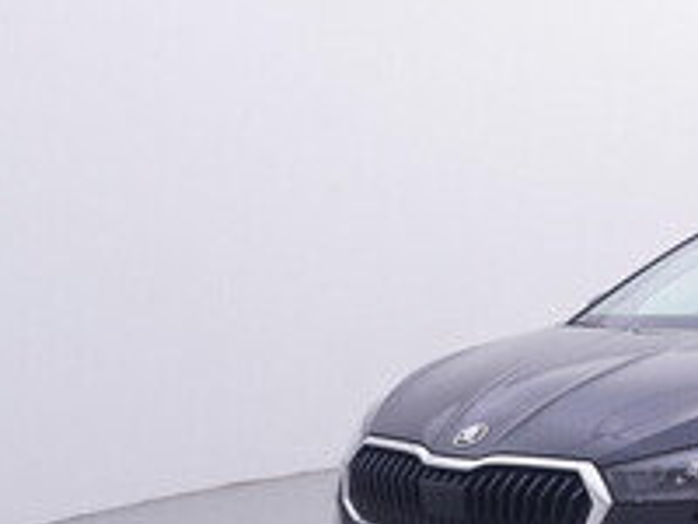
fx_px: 1196
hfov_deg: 27.6
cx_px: 888
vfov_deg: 24.6
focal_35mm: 59
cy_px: 330
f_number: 5
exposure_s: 1/80
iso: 200
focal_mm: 15
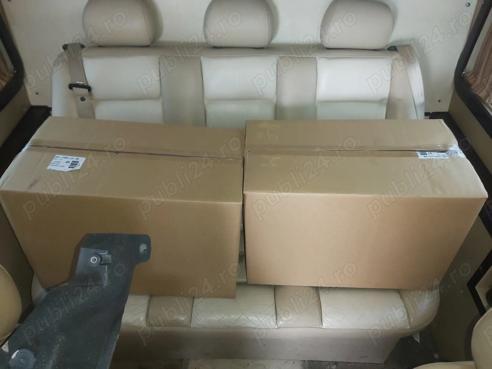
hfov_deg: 67.3
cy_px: 184
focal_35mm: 26
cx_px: 246
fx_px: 370
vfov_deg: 53.1
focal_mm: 3.92
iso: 200
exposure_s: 1/50
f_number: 1.7
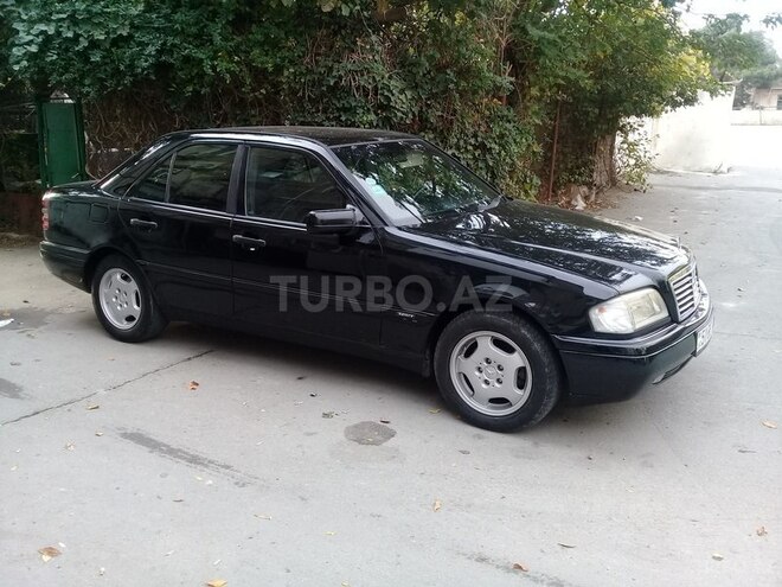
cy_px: 294
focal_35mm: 31
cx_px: 391
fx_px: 700
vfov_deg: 45.4
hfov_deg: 58.4
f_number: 2.2
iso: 64
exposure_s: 1/100
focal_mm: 3.3
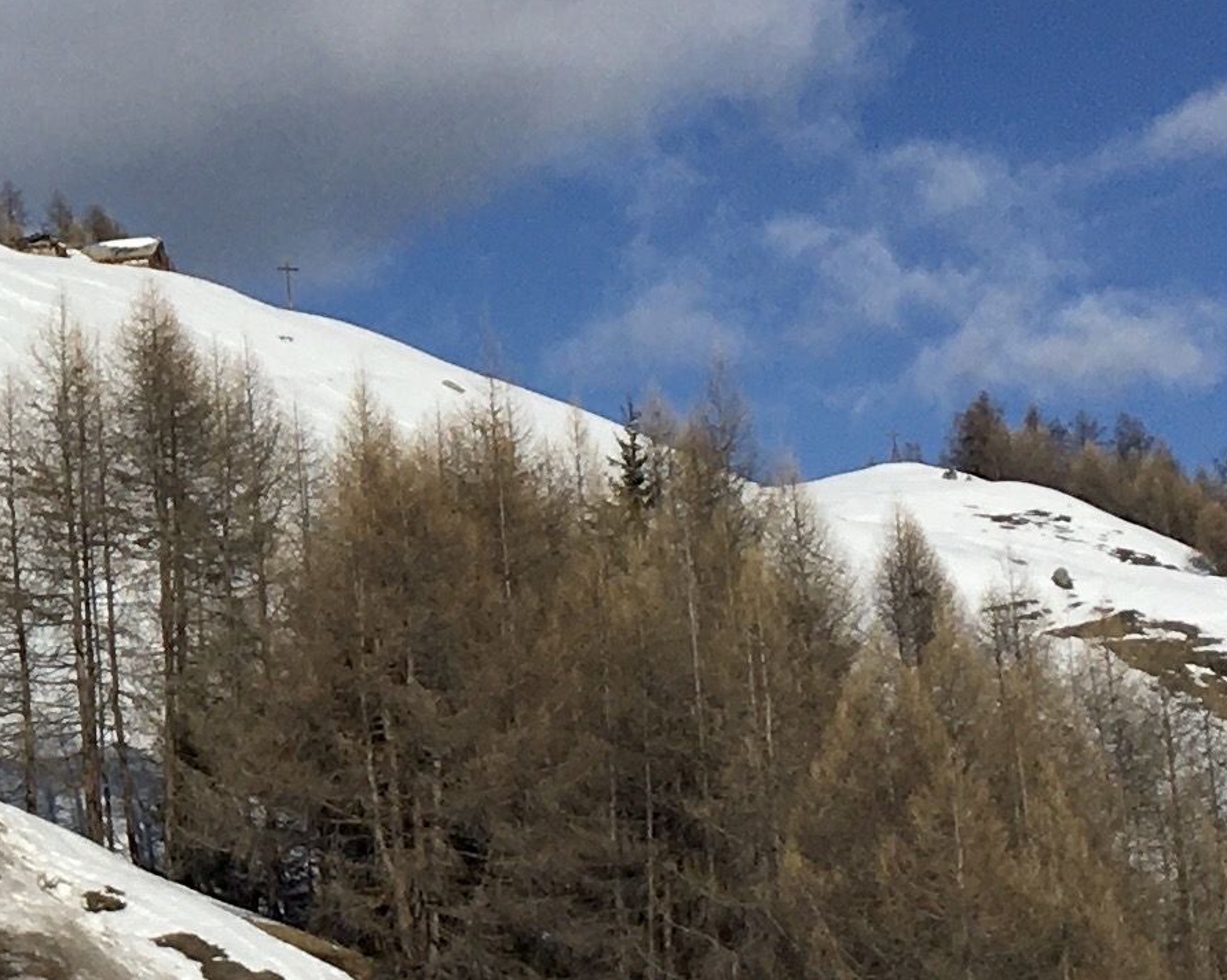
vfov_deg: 12.0
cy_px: 377
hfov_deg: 14.1
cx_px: -601
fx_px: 4647
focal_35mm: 128
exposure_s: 1/5128
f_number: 2.2
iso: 25
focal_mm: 4.15
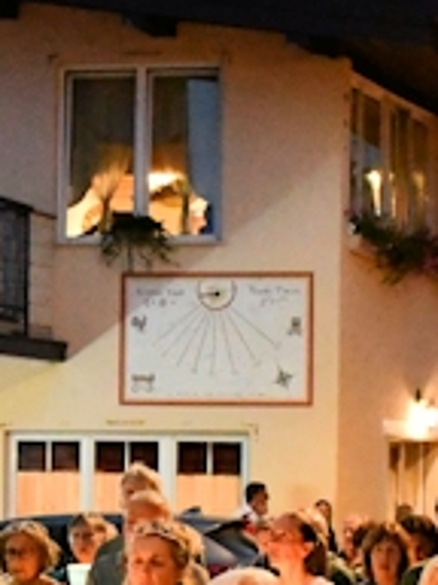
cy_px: 443
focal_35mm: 144
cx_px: 97
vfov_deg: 13.7
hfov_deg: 10.3
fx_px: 2429
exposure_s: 1/60
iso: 10000
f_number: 3.8
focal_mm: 24
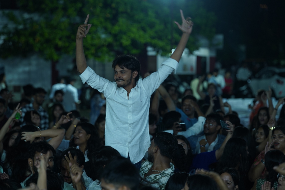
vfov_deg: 12.6
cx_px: 142
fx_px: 863
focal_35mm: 109
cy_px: 95
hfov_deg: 18.8
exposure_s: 1/160
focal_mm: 109
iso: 1000
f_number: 2.8
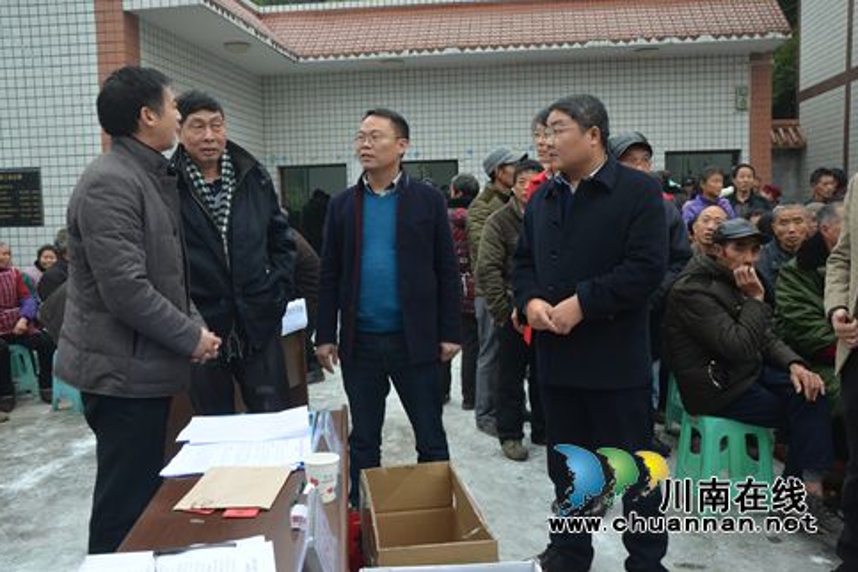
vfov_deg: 40.5
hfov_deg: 57.9
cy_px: 280
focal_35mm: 33
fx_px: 775
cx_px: 435
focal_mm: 21
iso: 400
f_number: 5.6
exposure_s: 1/125
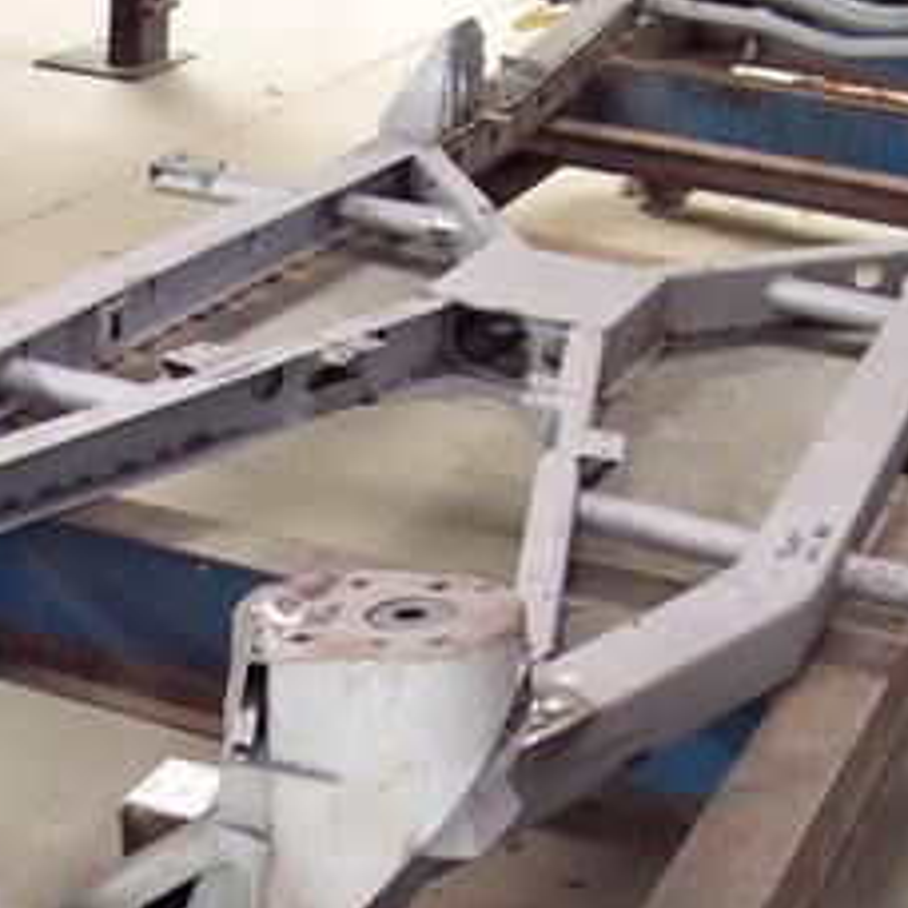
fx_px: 2552
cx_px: 175
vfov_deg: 20.1
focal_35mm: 86
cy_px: 655
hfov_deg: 19.9
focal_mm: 8
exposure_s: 1/10
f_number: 3.4
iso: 200
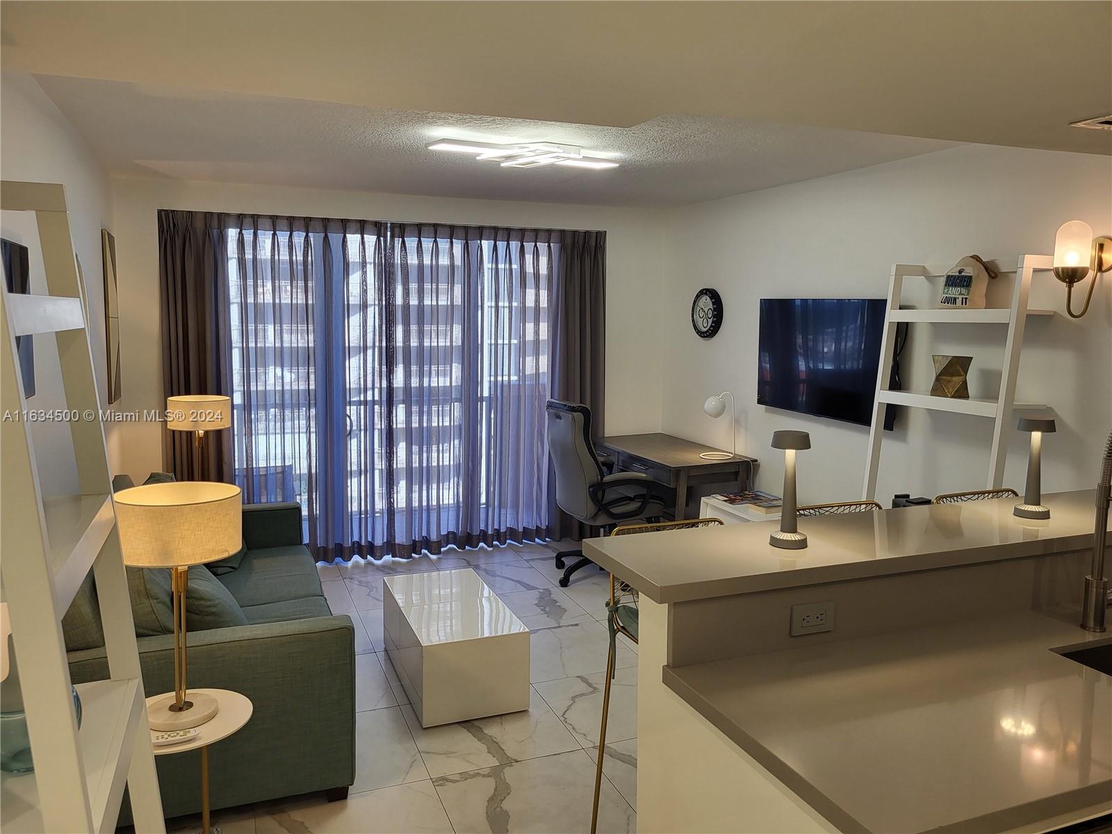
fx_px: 835
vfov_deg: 53.1
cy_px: 417
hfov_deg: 67.3
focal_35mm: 26
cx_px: 556
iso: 100
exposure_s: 1/120
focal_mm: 5.4
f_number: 1.8
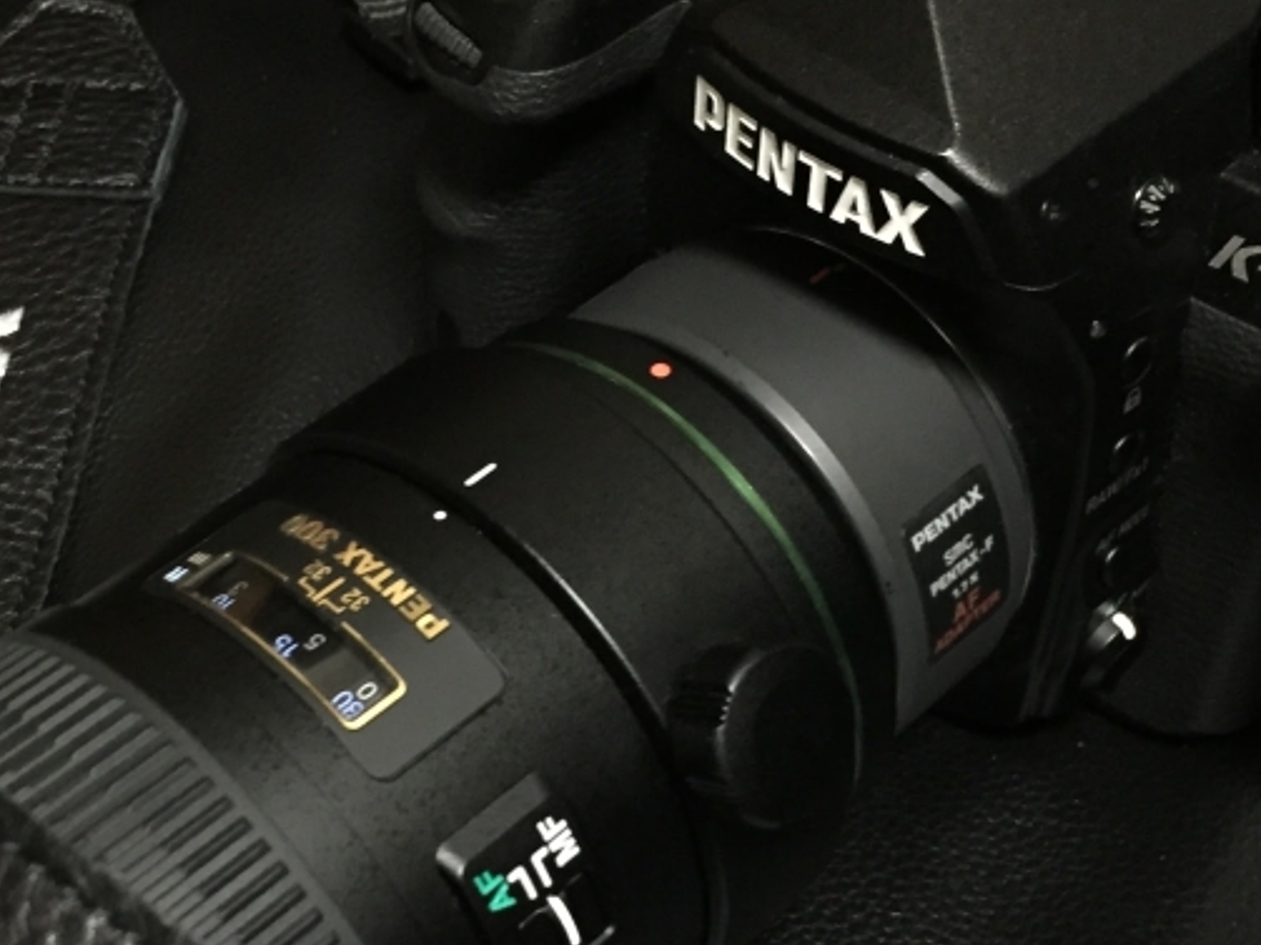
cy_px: 426
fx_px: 2258
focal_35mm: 62
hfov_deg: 31.2
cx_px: 574
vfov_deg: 23.6
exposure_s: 1/15
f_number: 2.2
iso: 500
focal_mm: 4.15
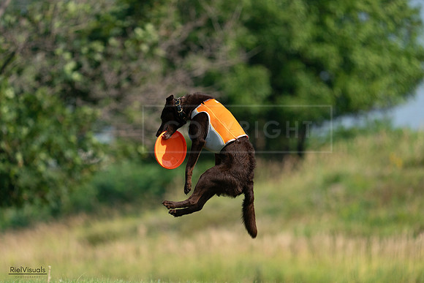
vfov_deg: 2.6
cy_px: 142
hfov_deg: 3.9
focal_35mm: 524
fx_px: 6173
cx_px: 212
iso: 1250
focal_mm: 524
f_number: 6.3
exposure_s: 1/4000
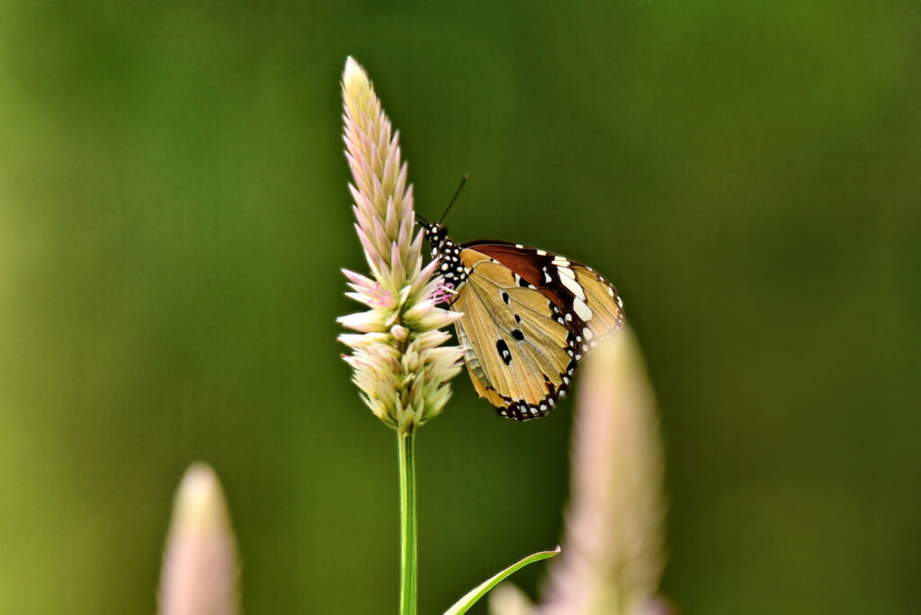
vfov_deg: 3.1
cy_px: 308
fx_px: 11513
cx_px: 460
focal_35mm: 450
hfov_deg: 4.6
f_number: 8
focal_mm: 450
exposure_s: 1/1000
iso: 640
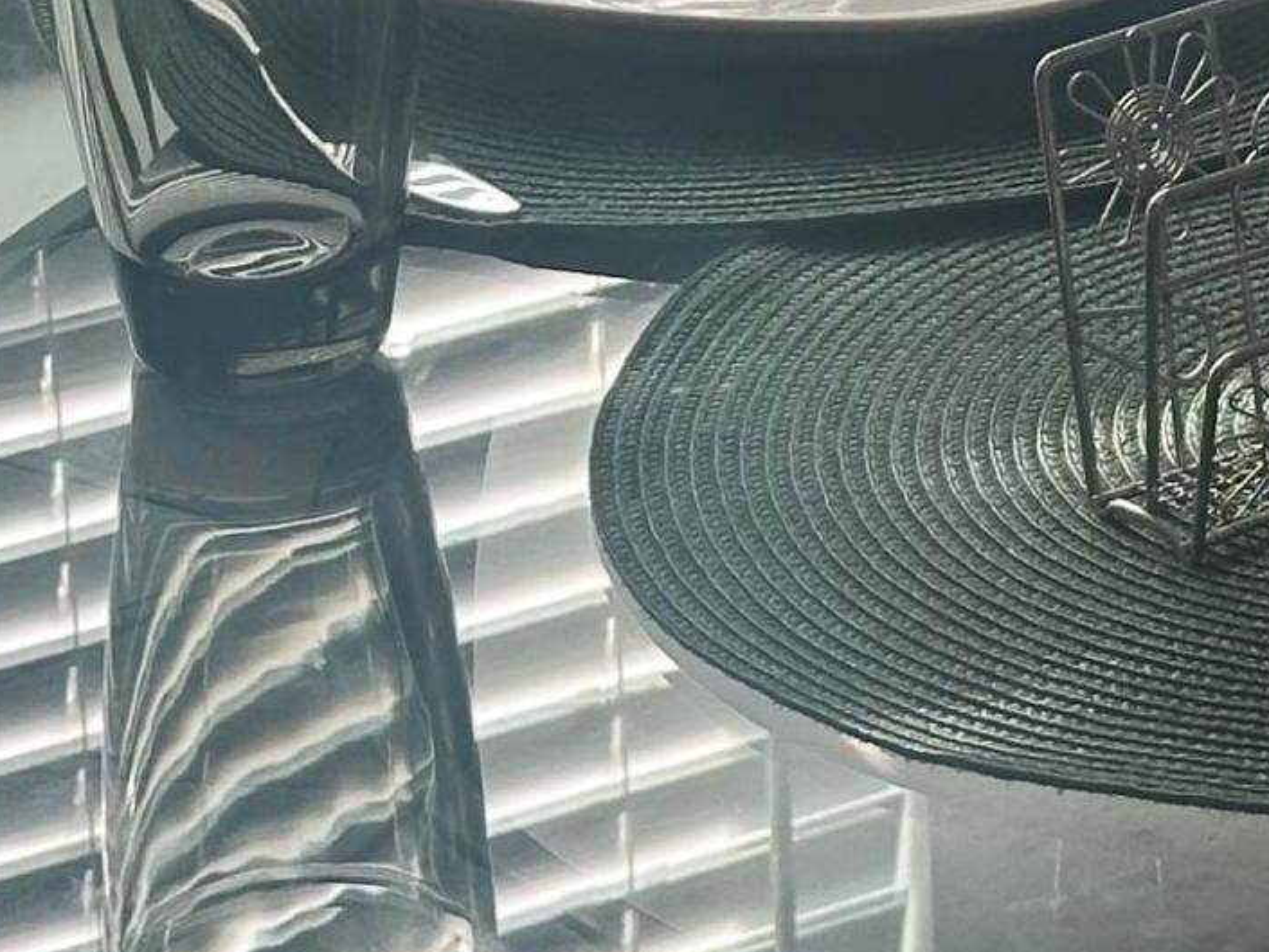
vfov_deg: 7.5
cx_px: 1688
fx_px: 7186
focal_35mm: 196
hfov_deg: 9.9
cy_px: -29
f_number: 1.78
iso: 80
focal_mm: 6.86
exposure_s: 1/120
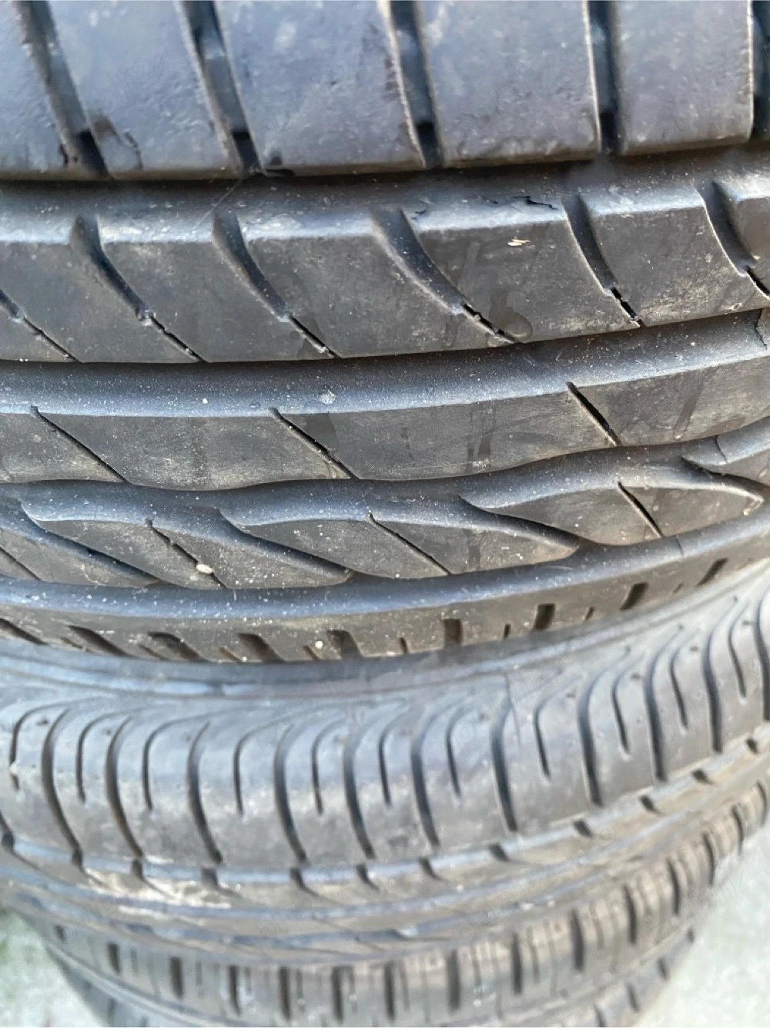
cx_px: 385
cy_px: 514
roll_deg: +0.1
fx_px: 742
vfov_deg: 69.4
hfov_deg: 54.9
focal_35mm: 25
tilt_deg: -41.7
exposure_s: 1/60
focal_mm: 4.25
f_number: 1.8
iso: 400
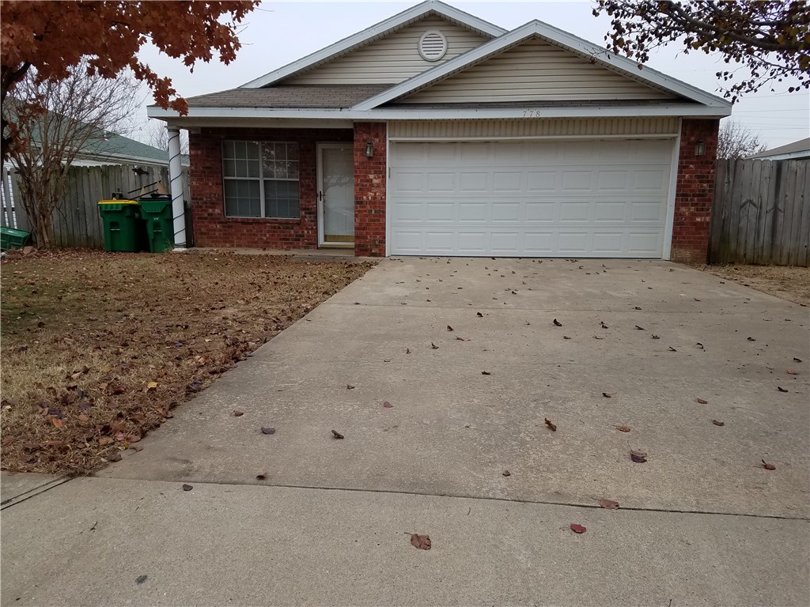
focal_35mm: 26
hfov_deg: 67.3
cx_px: 405
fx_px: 608
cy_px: 304
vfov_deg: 53.1
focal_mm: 4.2
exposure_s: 1/135
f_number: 1.7
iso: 40
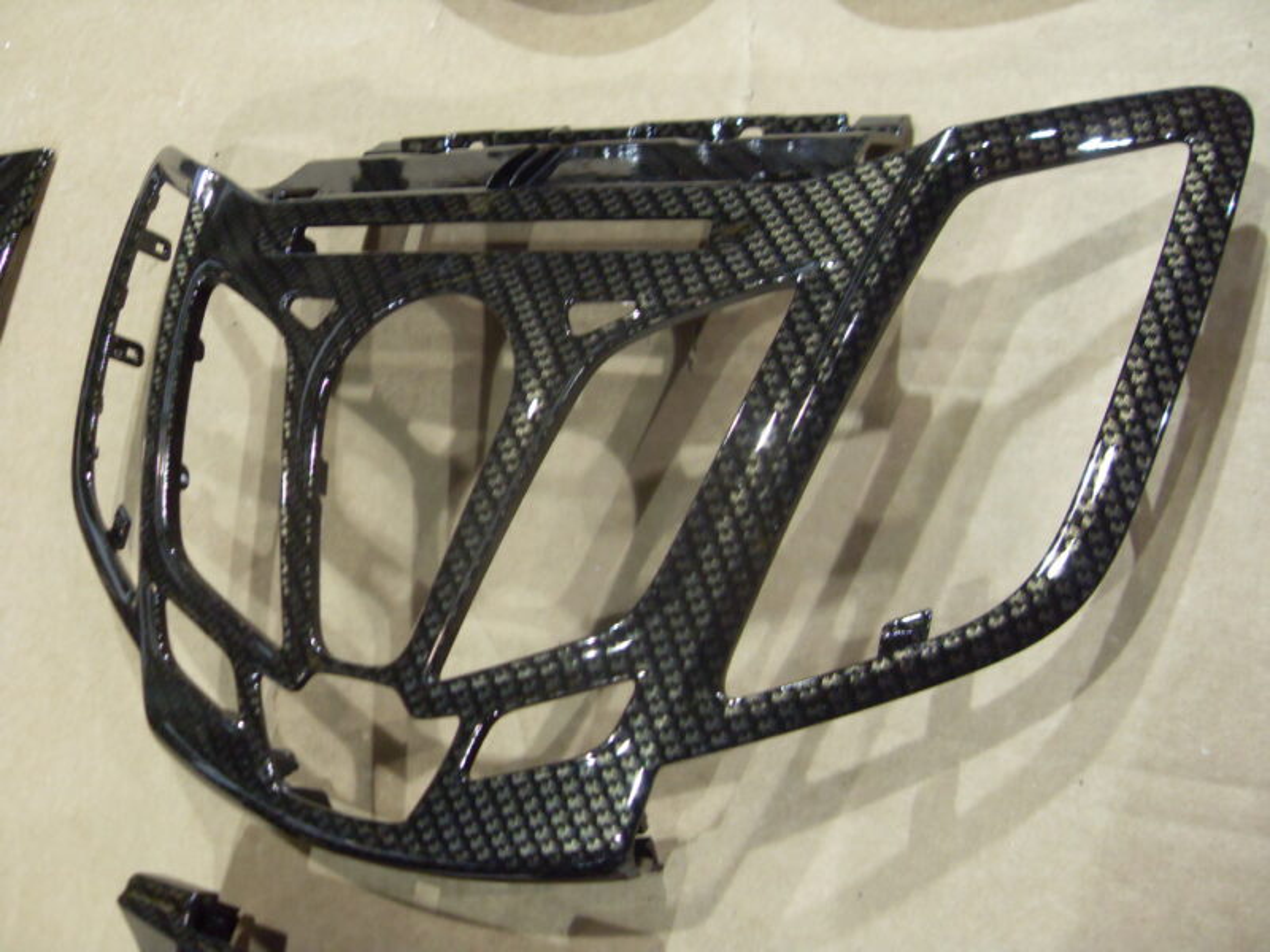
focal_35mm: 35
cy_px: 476
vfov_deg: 40.7
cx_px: 635
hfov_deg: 52.6
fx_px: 1284
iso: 200
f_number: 2.8
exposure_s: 1/15
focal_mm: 6.3
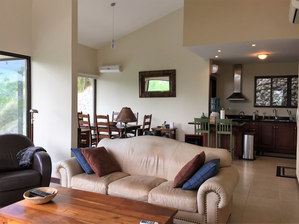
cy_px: 112
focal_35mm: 29
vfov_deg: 48.2
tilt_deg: +0.6
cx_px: 150
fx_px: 250
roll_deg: -0.5
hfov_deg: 61.7
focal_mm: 4.15
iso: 40
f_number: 2.2
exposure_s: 1/120
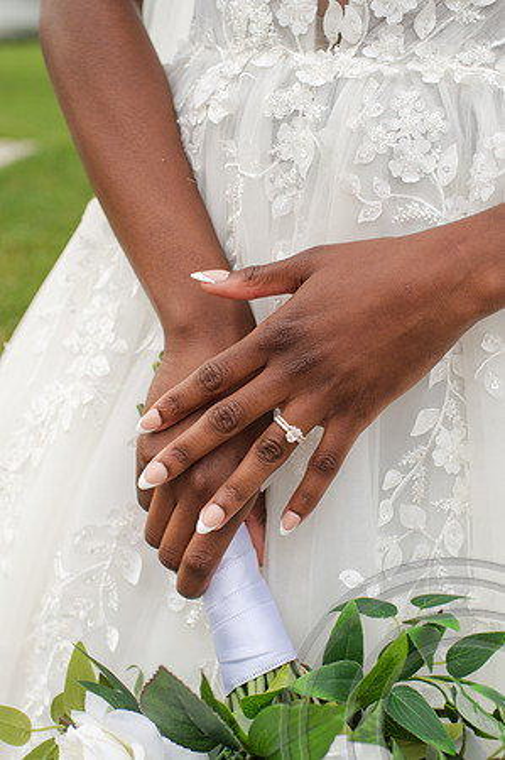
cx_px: 252
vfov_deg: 37.8
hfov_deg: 25.7
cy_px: 380
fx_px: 1109
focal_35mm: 53
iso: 180
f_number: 3.2
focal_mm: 35
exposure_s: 1/400
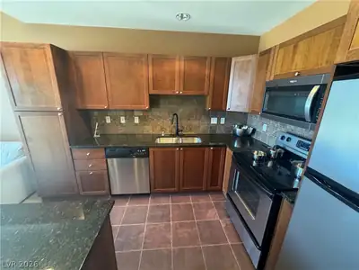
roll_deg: -1.7
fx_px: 145
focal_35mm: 14
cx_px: 180
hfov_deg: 102.1
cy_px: 135
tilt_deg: -16.2
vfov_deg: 85.7
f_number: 2.2
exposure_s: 1/60
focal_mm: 2.22
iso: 1250
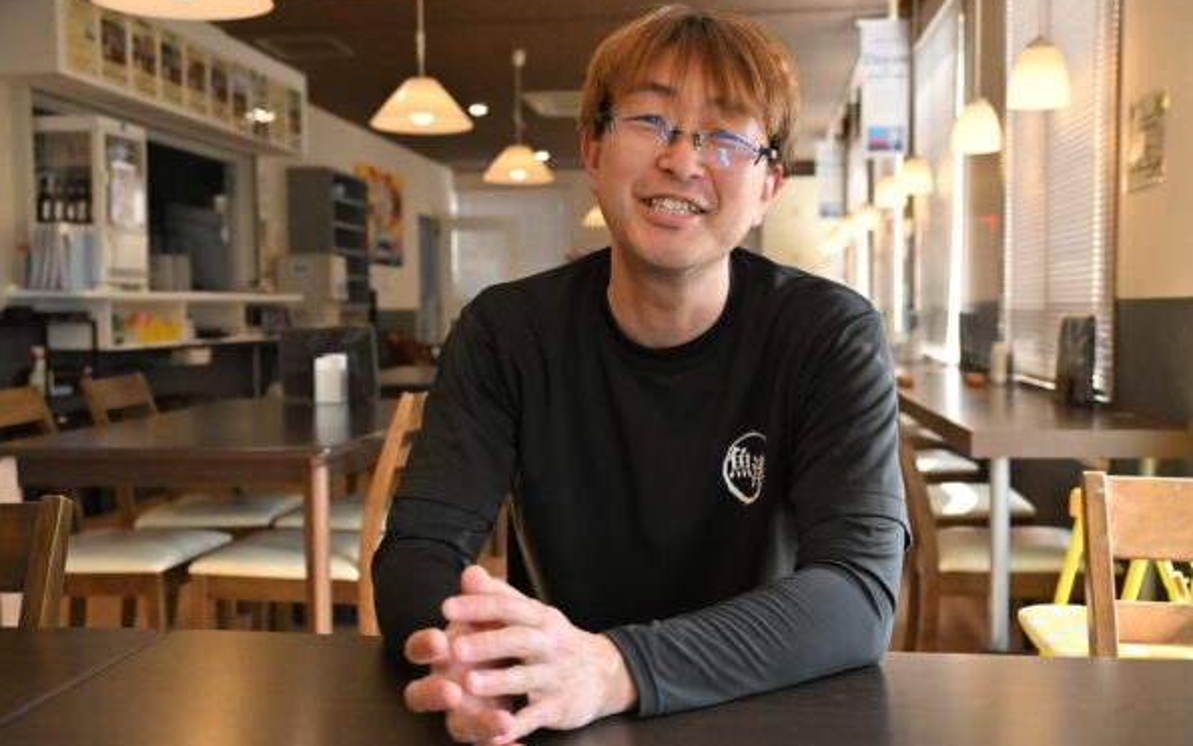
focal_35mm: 37
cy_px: 391
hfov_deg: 52.7
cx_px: 598
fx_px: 1203
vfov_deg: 34.4
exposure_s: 1/2000
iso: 9000
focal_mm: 36
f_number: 4.8
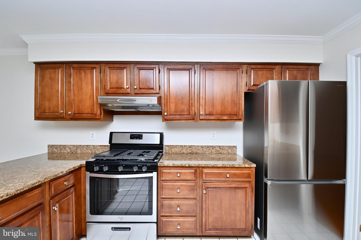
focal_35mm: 15
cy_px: 120
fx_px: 150
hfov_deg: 100.4
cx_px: 180
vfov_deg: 77.3
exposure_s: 1/160
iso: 250
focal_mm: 10
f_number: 7.1
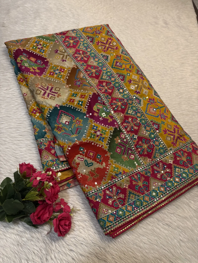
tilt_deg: -59.8
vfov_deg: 71.6
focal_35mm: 24
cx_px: 99
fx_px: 183
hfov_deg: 56.8
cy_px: 132
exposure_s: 1/100
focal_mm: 6.76
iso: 160
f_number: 1.78
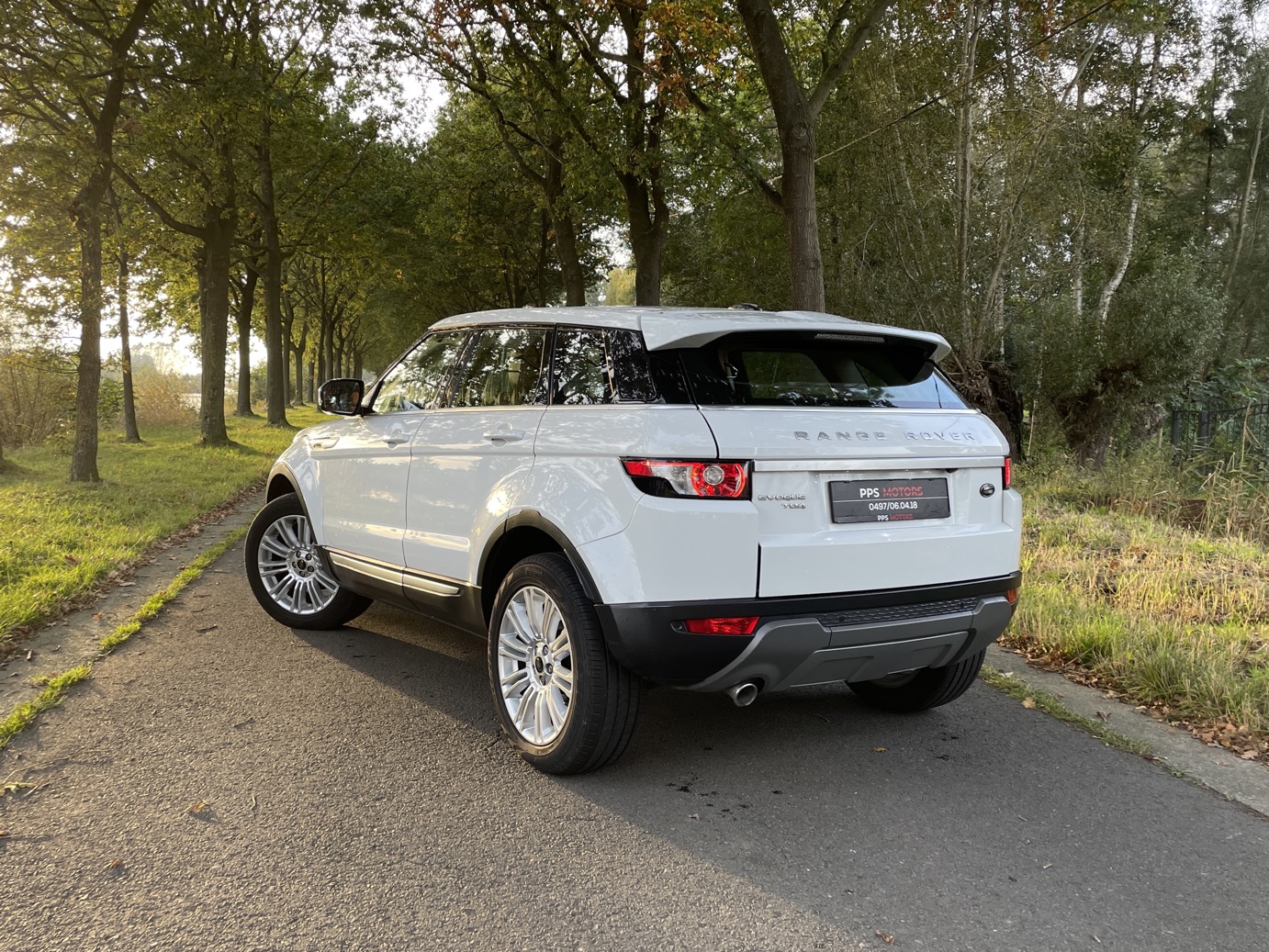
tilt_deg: -3.7
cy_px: 476
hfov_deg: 67.3
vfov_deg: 53.1
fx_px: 953
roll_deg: -1.0
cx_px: 634
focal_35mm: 26
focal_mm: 4.2
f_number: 1.6
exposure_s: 1/121
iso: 40
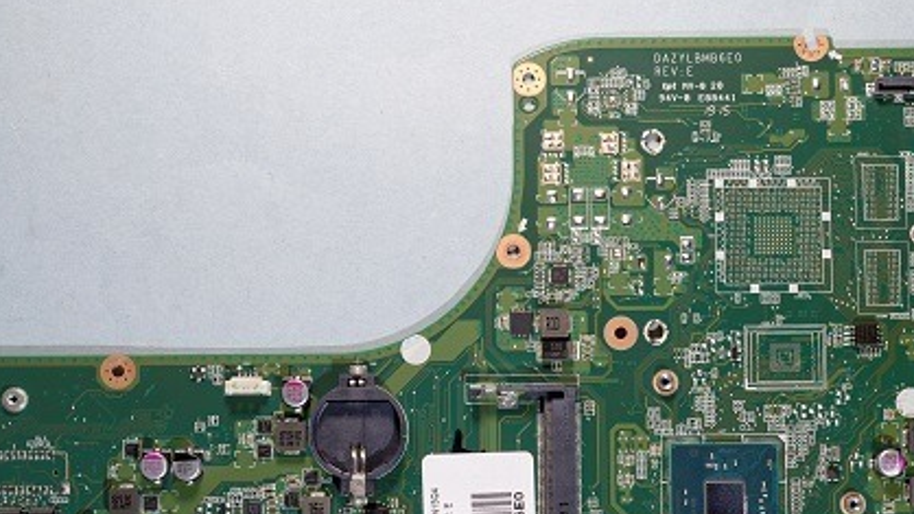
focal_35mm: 62
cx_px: 496
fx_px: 1502
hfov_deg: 33.8
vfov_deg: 19.2
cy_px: 413
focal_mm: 22
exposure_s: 1/6
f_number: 8
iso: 100
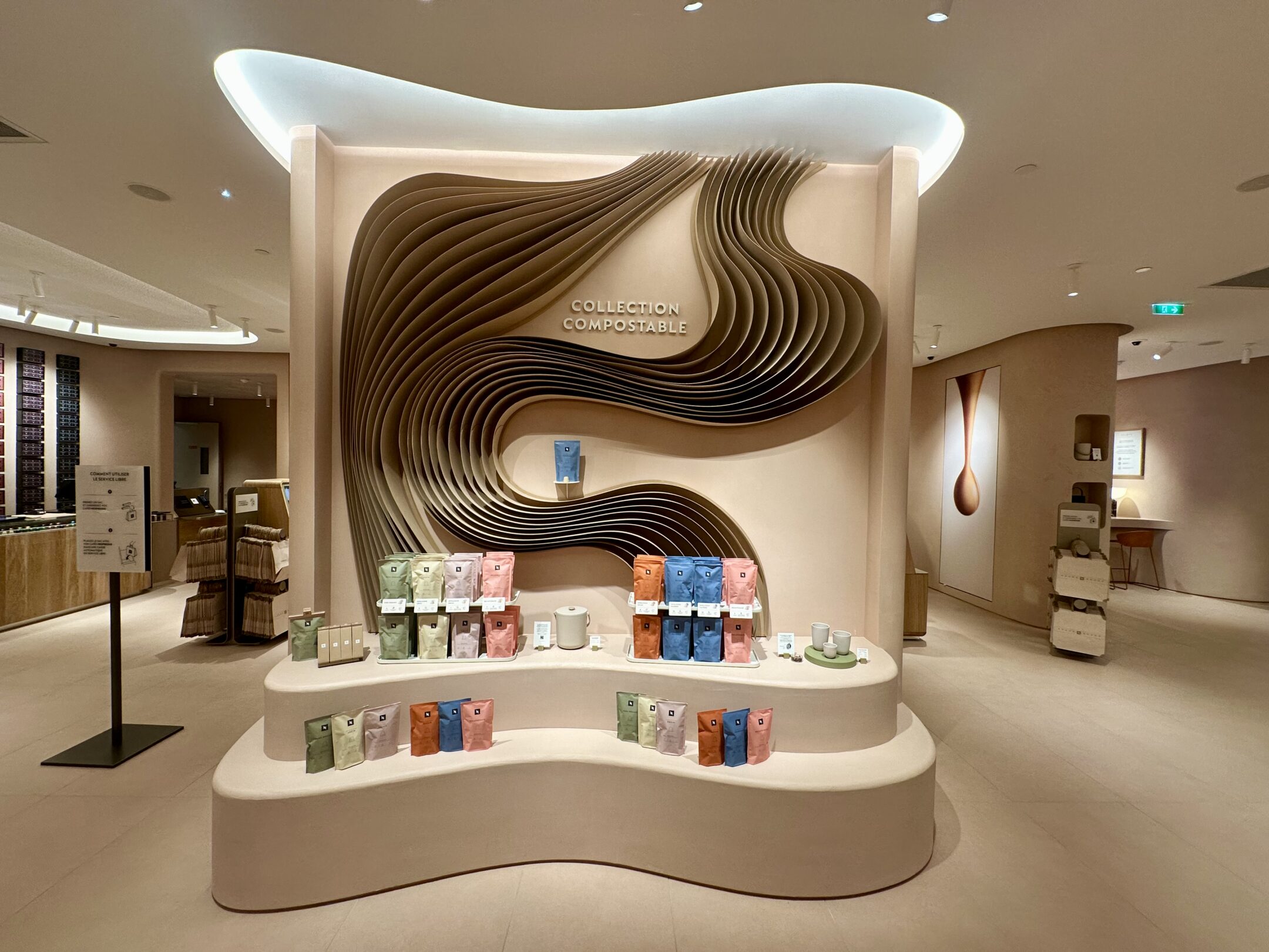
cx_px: 634
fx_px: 513
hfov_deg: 102.1
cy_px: 476
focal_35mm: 14
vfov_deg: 85.7
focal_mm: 2.22
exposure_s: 1/100
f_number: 2.2
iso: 125
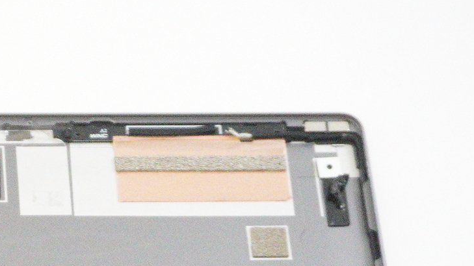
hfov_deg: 16.2
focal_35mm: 124
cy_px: 494
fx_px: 1556
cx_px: -173
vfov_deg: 9.3
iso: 10000
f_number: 5.6
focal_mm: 23
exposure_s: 1/320
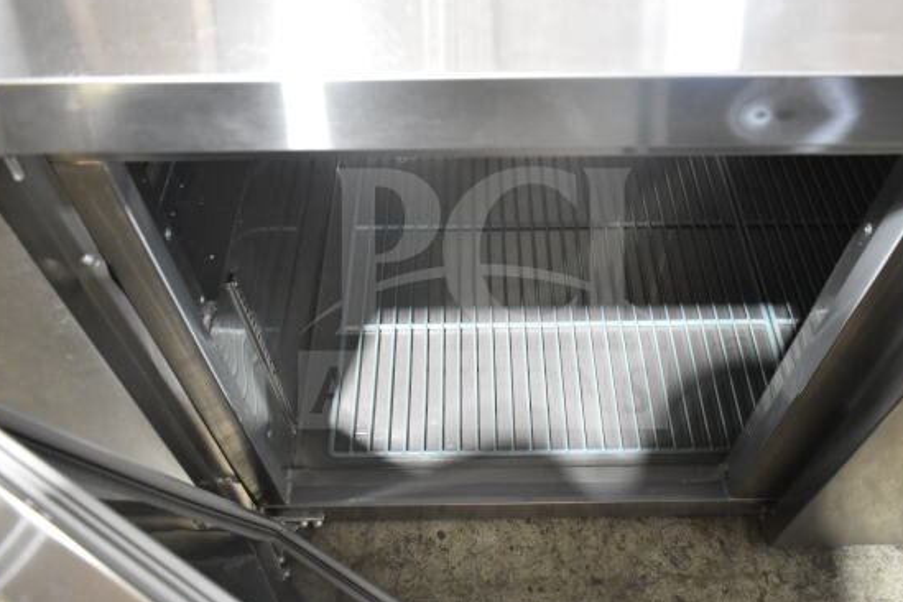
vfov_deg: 43.6
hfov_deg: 61.9
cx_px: 482
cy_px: 299
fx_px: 752
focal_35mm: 30
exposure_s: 1/50
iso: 1600
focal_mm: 18
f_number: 3.5
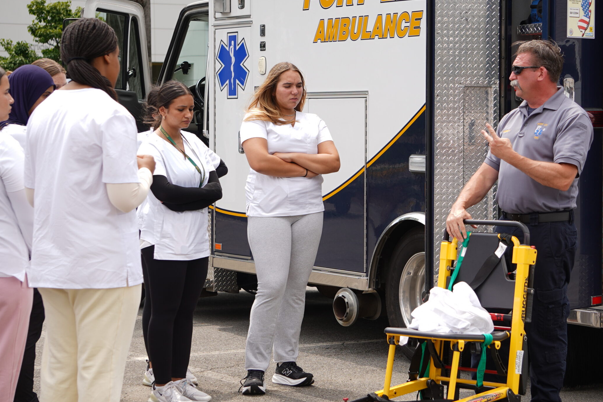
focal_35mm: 102
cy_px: 218
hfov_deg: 20.0
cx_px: 374
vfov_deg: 13.4
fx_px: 1708
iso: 80
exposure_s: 1/320
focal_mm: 55
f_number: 4.5
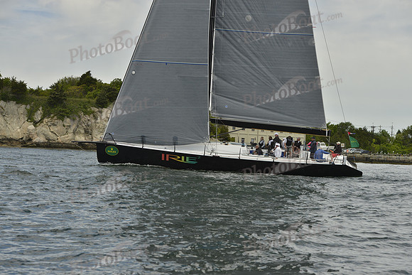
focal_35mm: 70
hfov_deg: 28.8
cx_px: 206
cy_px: 138
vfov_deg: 19.5
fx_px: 801
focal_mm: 70
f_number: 8
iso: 280
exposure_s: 1/1600
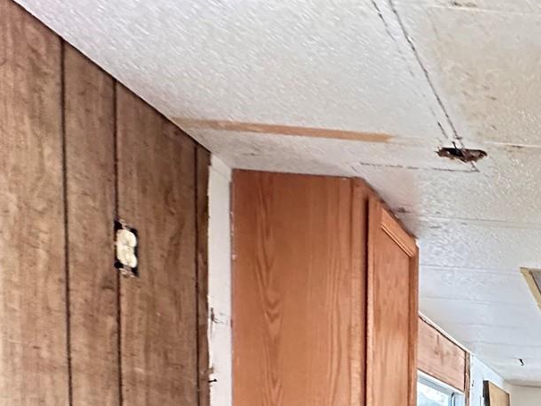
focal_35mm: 37
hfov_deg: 36.6
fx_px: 578
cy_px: 509
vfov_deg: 31.3
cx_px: 670
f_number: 2.2
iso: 640
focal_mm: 2.22
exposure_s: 1/60
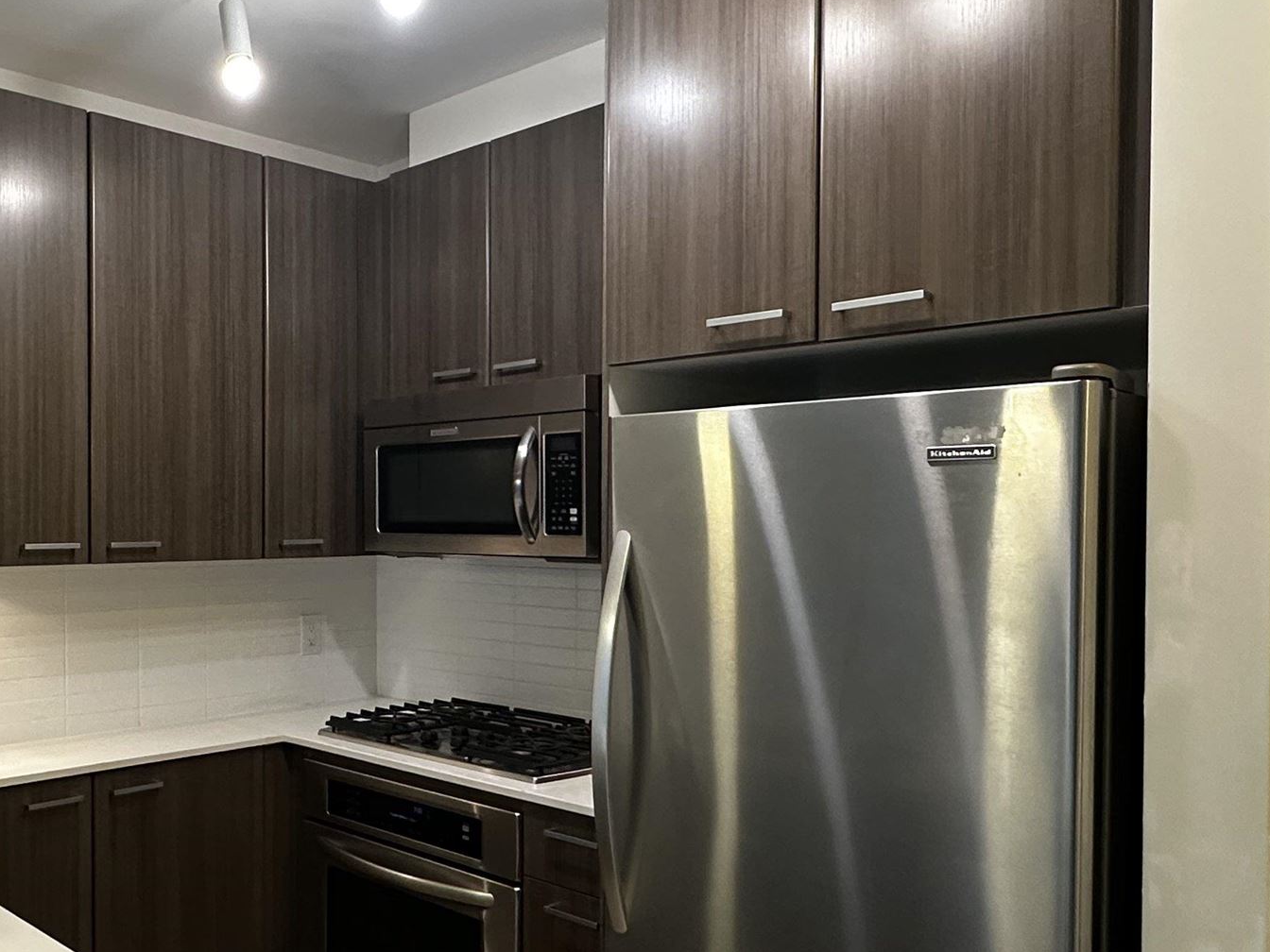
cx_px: 347
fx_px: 1174
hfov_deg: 54.6
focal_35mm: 32
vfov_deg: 44.1
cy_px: 539
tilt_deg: -1.1
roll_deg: +0.1
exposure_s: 1/120
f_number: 2.2
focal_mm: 2.22
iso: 320
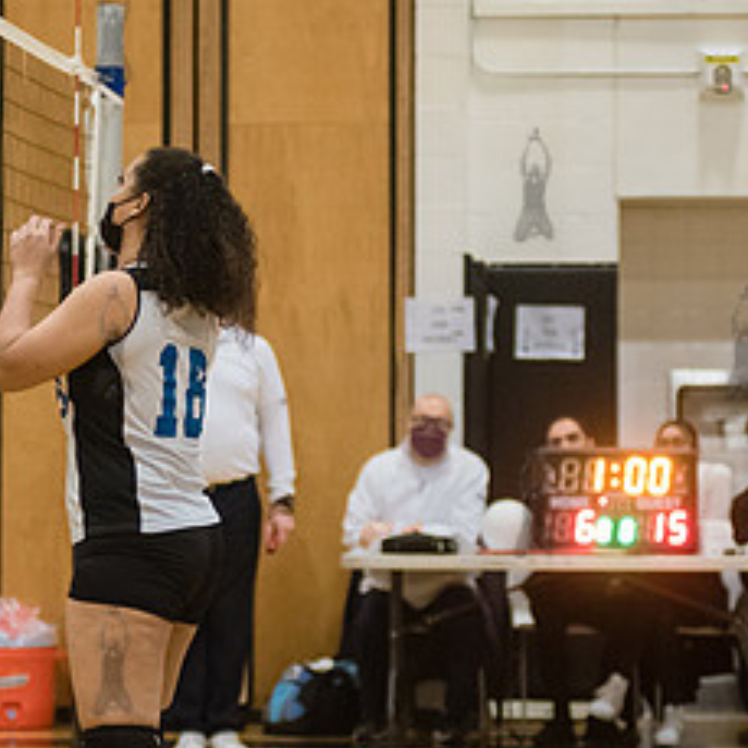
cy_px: 341
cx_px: 111
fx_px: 4205
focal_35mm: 172
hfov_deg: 10.1
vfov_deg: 10.2
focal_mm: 80
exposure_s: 1/400
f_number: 3.2
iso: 5000
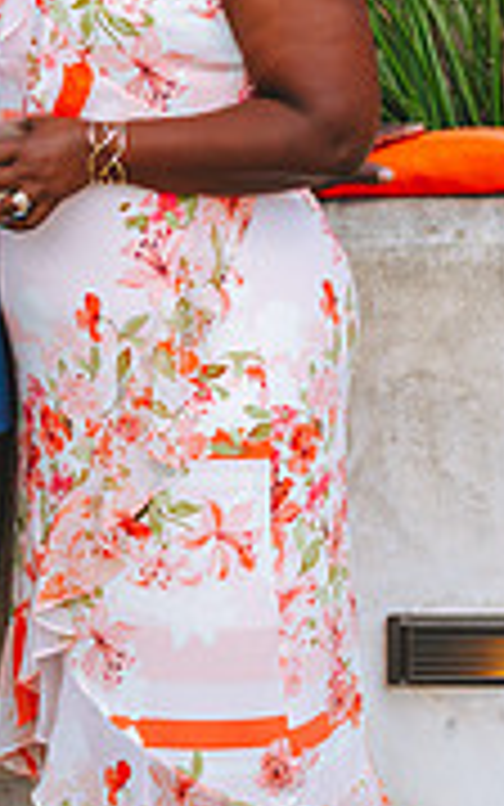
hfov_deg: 8.5
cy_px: 198
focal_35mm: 154
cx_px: 18
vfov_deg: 13.5
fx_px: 3382
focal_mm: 40
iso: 200
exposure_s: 1/400
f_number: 2.8
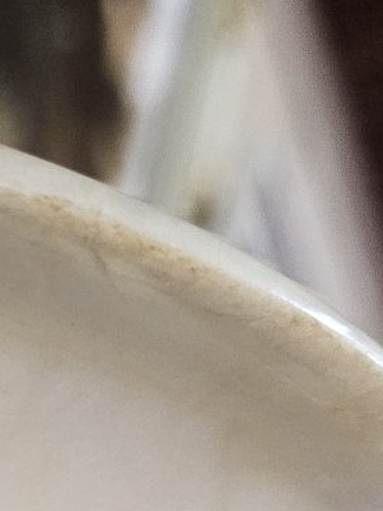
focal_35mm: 75
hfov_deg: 18.3
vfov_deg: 25.2
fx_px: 1106
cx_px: -117
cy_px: 461
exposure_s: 1/100
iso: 400
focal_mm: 6.3
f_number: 1.7
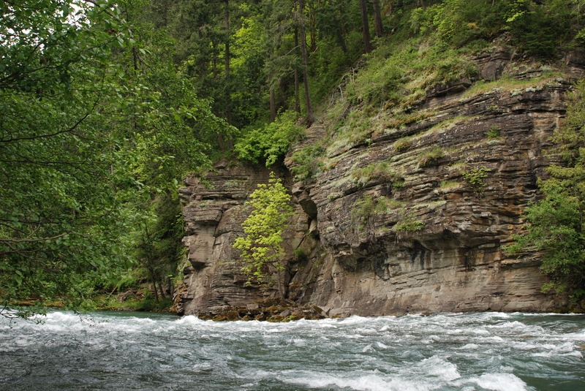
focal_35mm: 42
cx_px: 292
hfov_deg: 46.4
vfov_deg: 32.0
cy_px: 196
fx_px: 683
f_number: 5.6
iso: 160
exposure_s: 1/100
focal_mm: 28
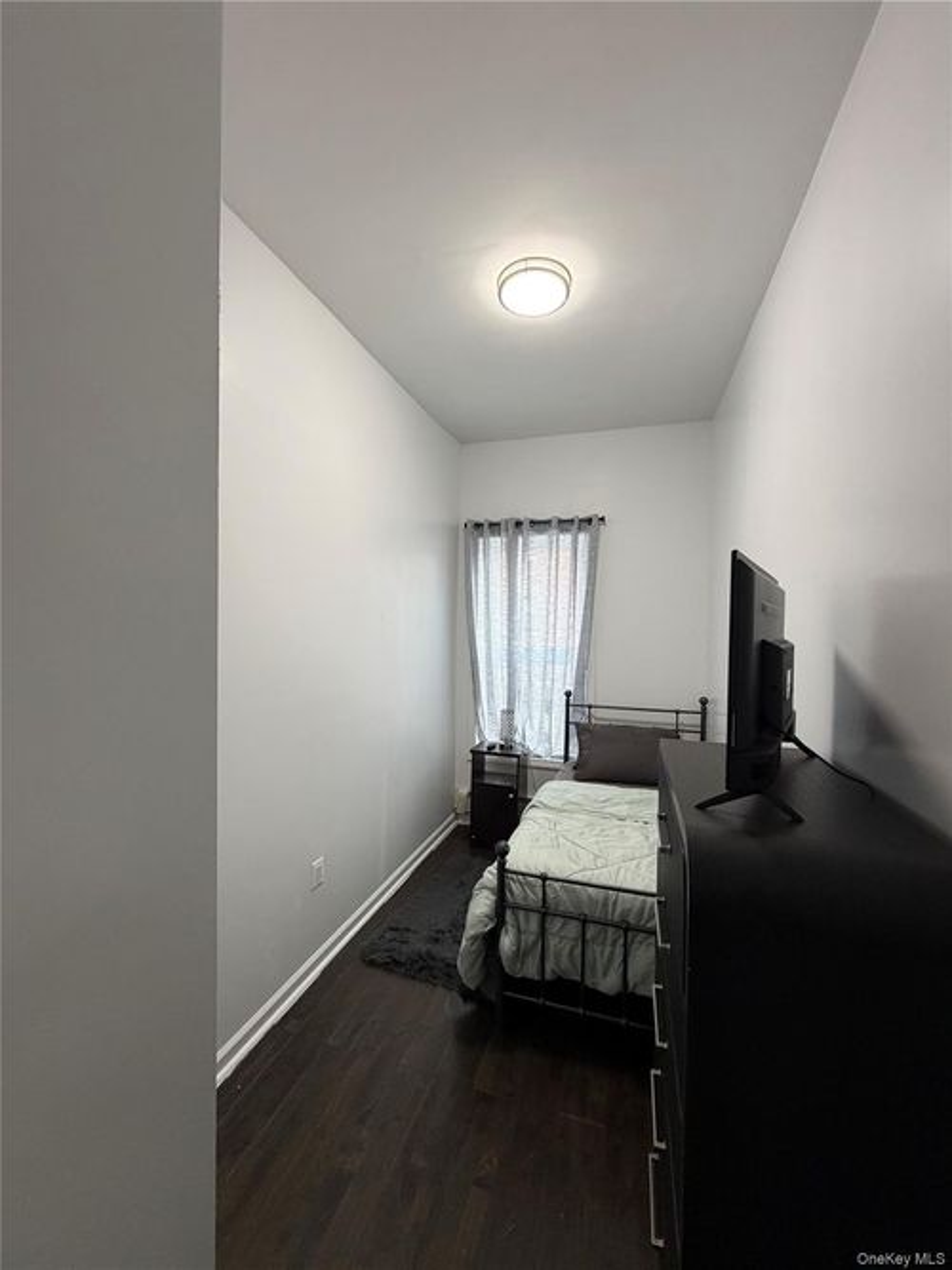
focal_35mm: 14
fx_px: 514
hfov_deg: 85.7
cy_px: 635
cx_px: 476
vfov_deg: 102.1
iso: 200
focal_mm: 2.22
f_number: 2.2
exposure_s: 1/60
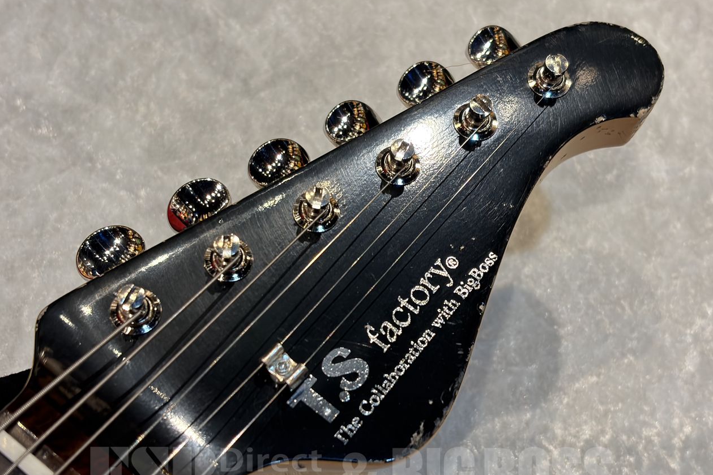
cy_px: 248
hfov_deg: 36.3
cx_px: 353
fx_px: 1089
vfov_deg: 24.6
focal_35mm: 55
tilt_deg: -59.5
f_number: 1.6
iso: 125
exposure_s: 1/40
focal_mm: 5.96
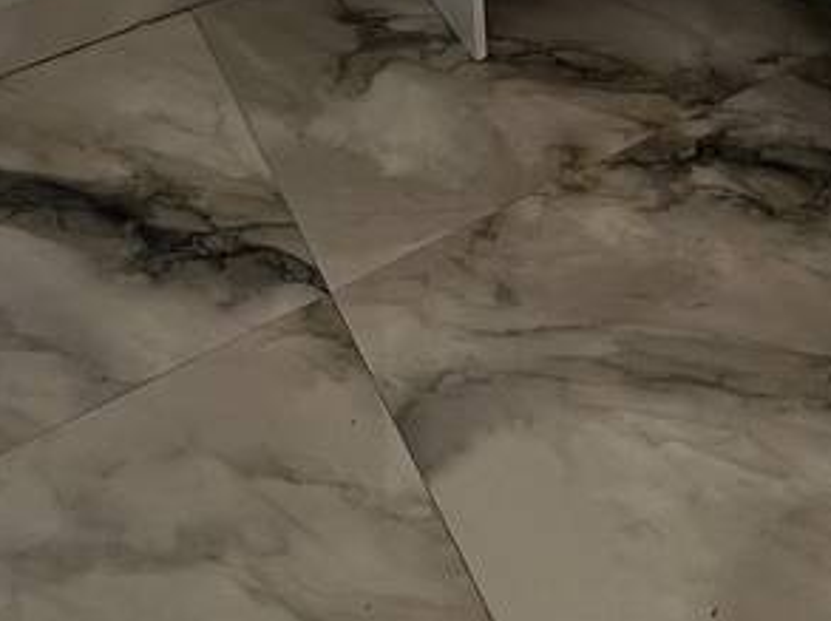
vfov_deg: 16.4
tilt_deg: -13.6
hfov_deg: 25.9
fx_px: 1535
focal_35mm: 64
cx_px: 1078
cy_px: -681
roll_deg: -1.4
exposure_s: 1/197
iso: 32
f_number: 1.8
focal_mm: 1.57
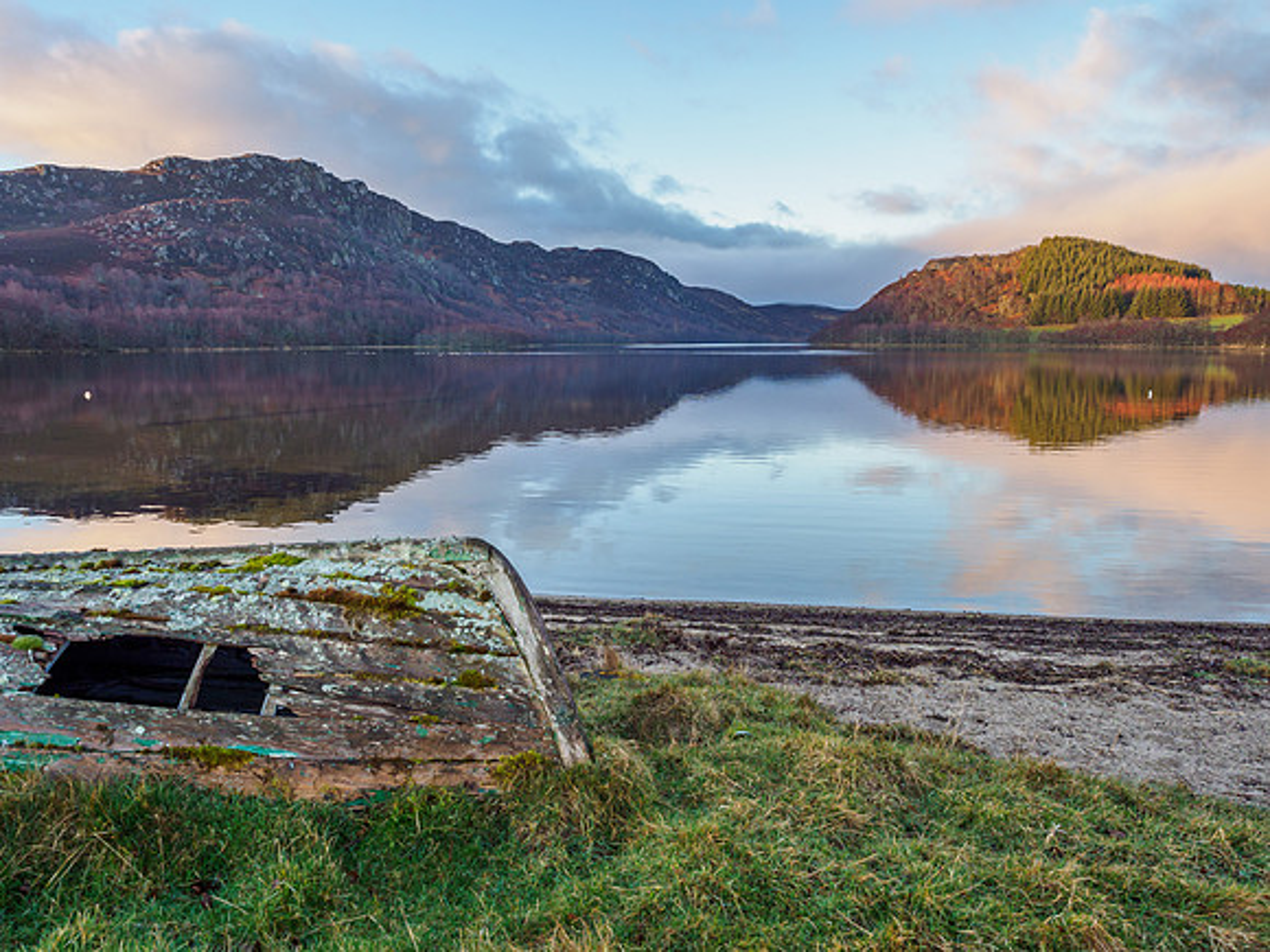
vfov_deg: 56.3
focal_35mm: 24
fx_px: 890
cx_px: 628
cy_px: 480
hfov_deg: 71.0
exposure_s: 1/30
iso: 200
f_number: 7.1
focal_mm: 12
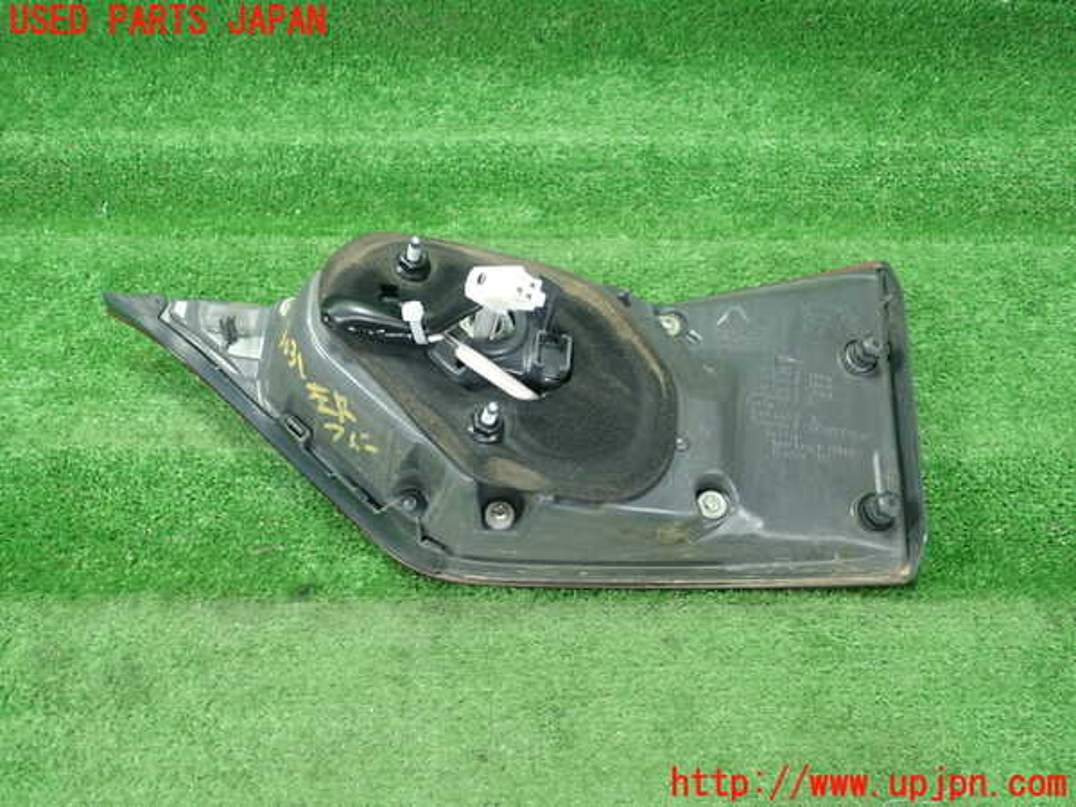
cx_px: 538
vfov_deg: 46.8
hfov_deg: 60.0
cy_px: 404
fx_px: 933
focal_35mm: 30
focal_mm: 5.5
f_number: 2.3
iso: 500
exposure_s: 1/125
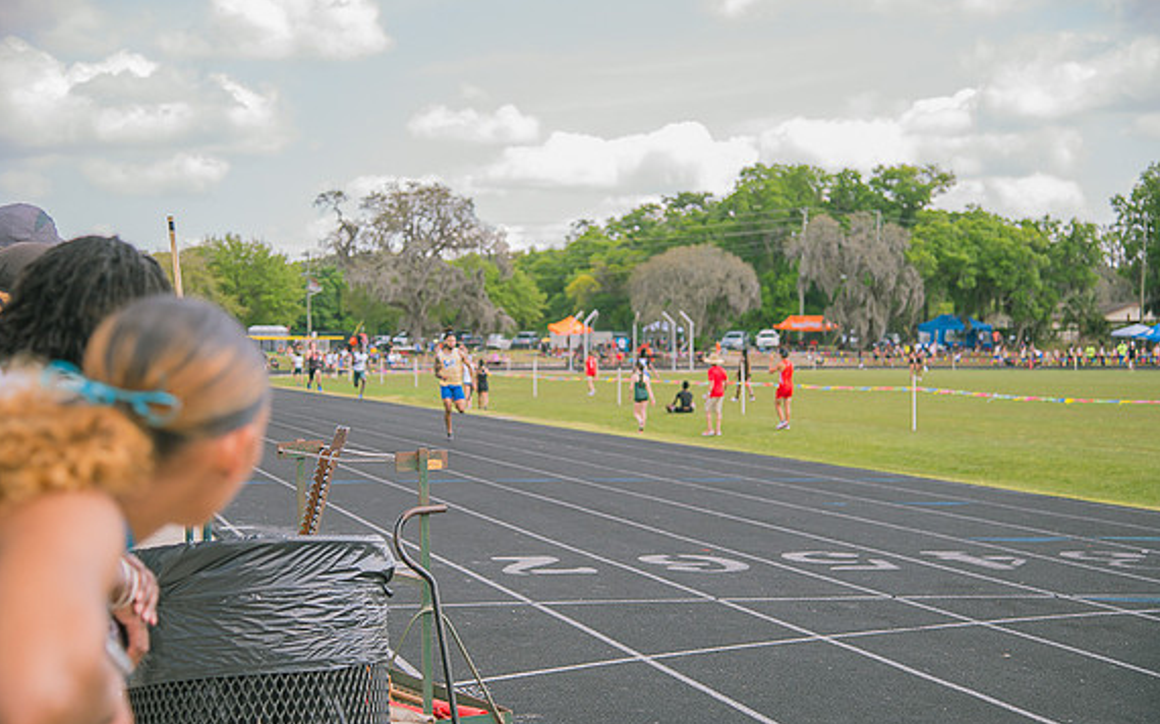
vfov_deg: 22.7
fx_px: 1802
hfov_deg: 35.7
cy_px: 388
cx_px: 582
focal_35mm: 57
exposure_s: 1/200
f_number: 4
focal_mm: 55
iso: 200
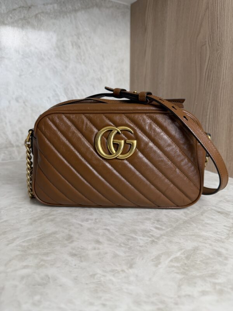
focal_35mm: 24
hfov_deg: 56.8
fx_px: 215
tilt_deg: -12.7
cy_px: 156
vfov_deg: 71.6
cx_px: 116
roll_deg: -0.3
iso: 80
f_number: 1.78
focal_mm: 6.76
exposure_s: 1/120
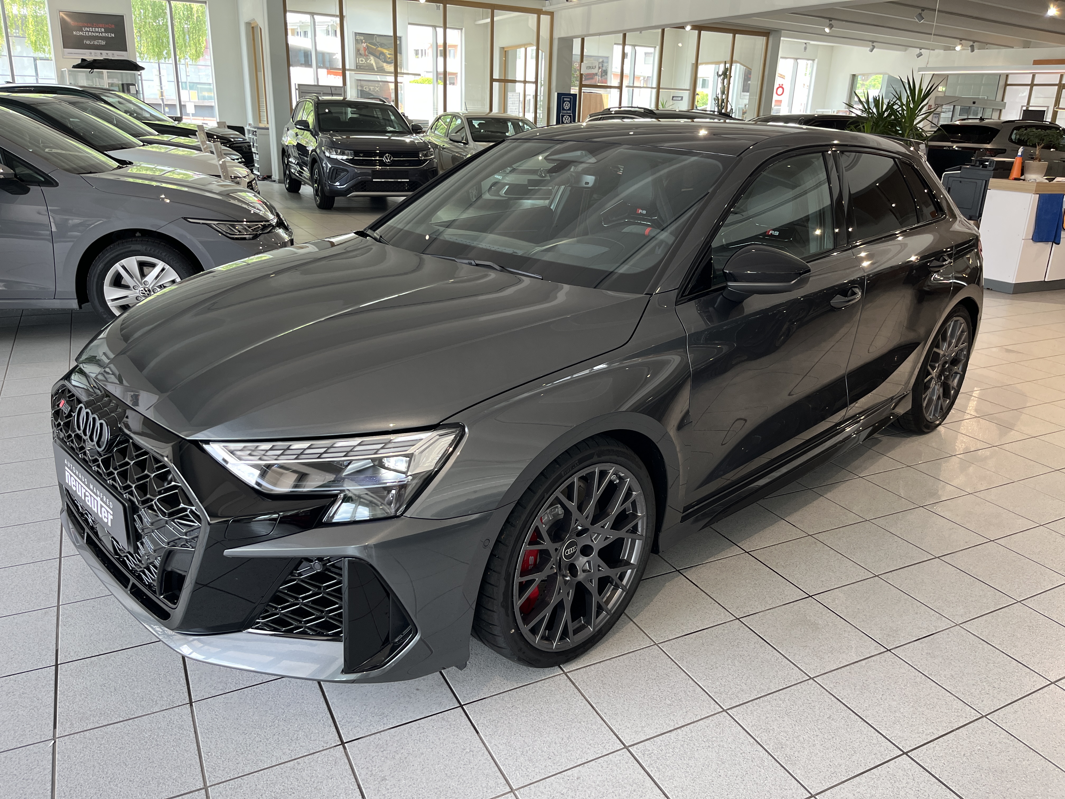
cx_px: 532
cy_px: 400
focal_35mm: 26
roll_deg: -2.4
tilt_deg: -19.3
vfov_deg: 53.1
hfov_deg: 67.3
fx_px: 800
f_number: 1.6
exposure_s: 1/100
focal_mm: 5.1
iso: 80
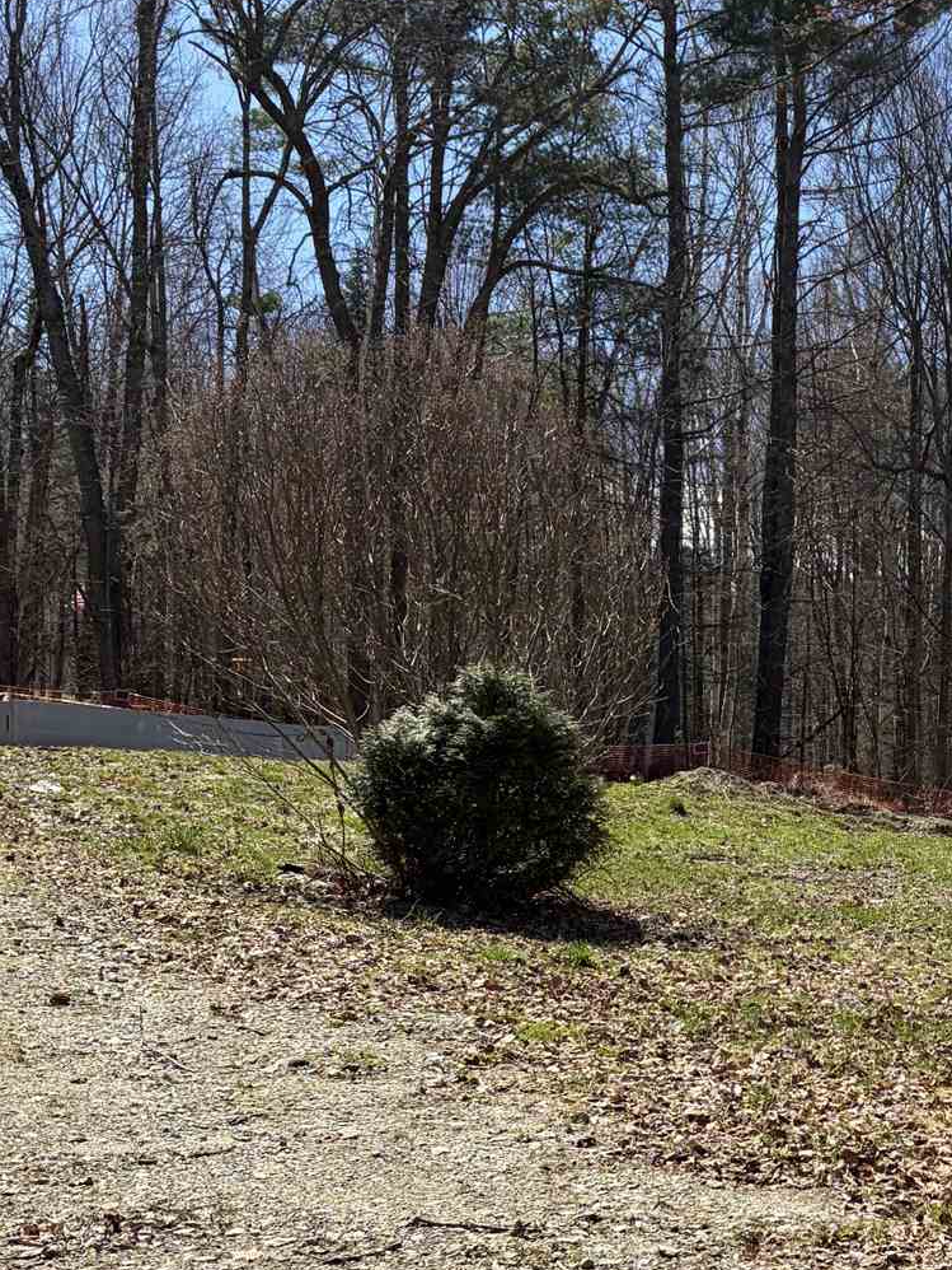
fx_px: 2199
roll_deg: +0.6
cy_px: 919
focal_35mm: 60
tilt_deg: +0.9
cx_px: 934
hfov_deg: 23.5
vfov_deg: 31.7
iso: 50
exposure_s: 1/2747
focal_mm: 5.96
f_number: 1.6
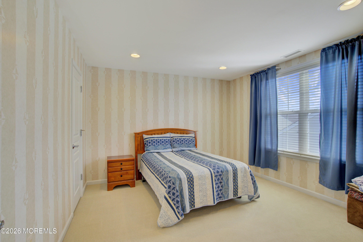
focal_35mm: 16
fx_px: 161
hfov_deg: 96.7
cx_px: 182
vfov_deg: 73.8
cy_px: 121
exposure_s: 1/50
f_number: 8
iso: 400
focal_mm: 16
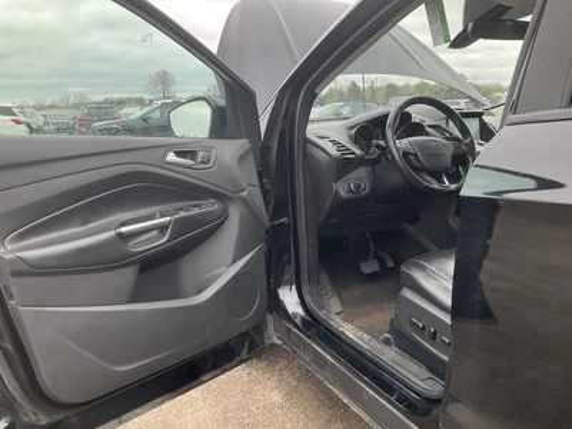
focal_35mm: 29
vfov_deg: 48.2
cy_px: 214
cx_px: 286
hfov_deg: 61.7
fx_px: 479
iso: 25
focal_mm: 3
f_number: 1.8
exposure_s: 1/146
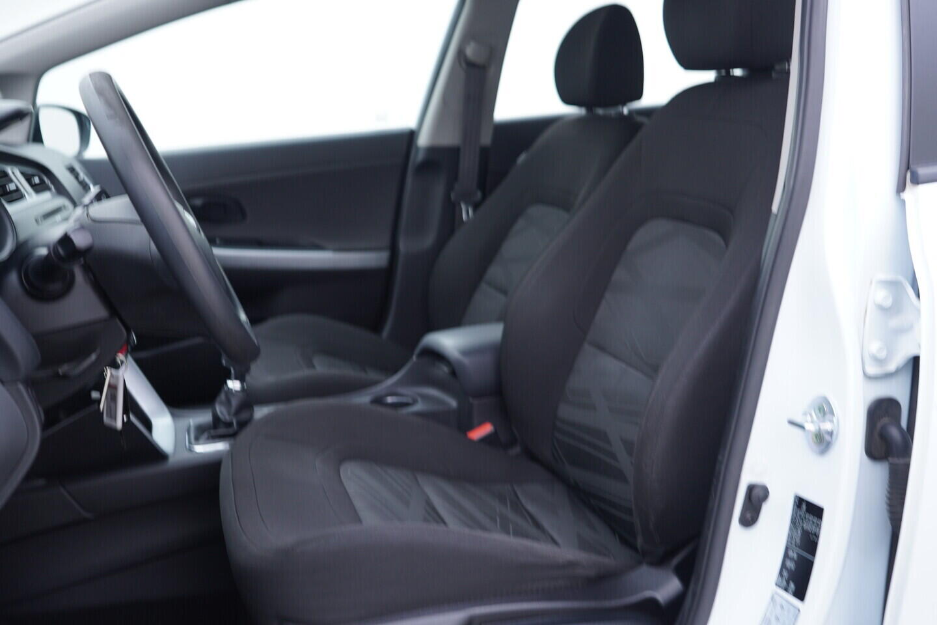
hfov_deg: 53.1
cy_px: 312
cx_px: 468
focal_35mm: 36
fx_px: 937
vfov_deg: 36.9
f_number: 2.8
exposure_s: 1/40
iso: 160
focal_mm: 24
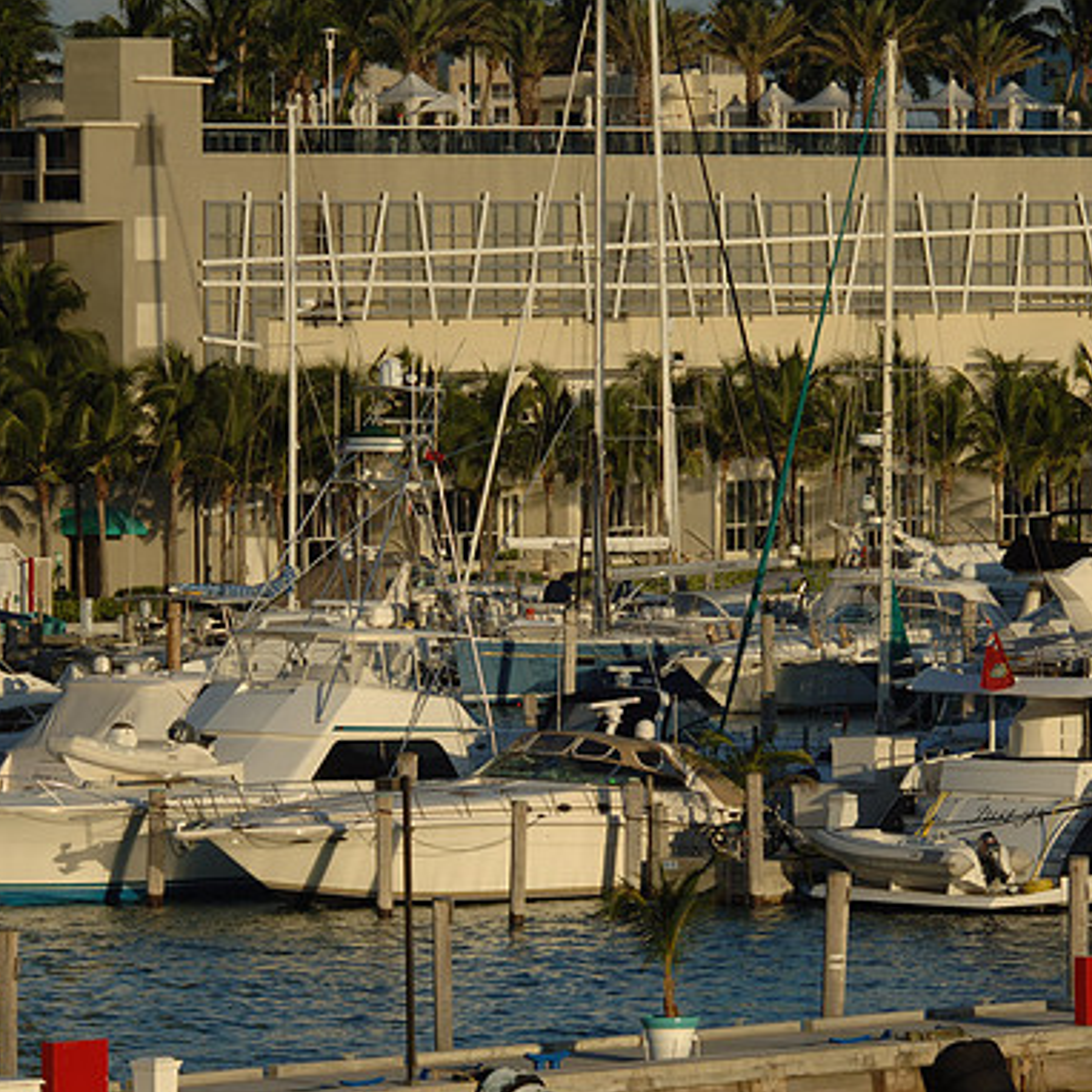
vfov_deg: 6.0
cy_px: 547
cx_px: 623
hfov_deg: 6.0
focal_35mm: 290
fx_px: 10350
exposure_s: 1/320
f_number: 9
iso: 160
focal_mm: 150
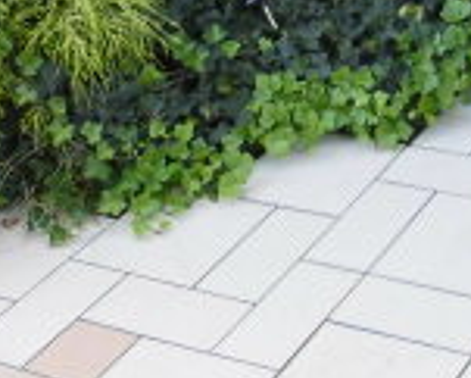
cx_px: 512
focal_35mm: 99
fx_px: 1381
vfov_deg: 13.5
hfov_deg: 18.6
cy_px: -366
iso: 125
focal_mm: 4.3
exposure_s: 1/80
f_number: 3.1
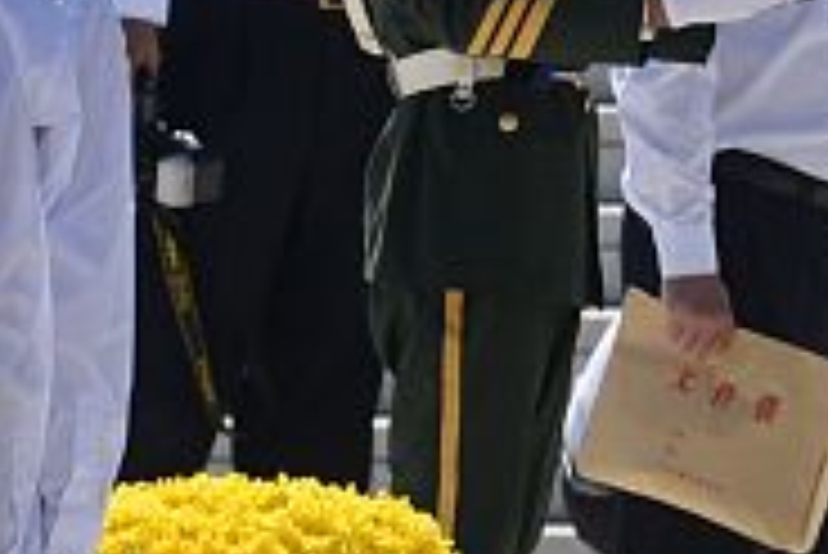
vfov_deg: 1.5
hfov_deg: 2.2
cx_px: 2264
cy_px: -646
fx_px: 21015
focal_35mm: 913
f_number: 7.1
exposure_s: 1/1600
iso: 320
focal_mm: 140
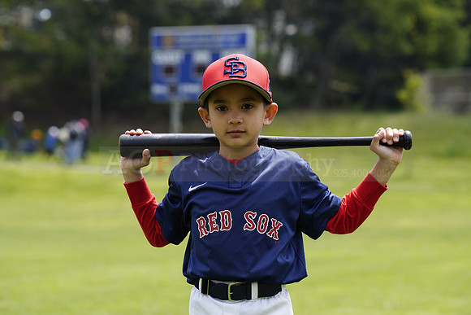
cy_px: 158
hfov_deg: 12.8
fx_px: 2094
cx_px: 236
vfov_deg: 8.6
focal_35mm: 160
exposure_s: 1/250
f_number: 6.3
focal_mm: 160
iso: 100
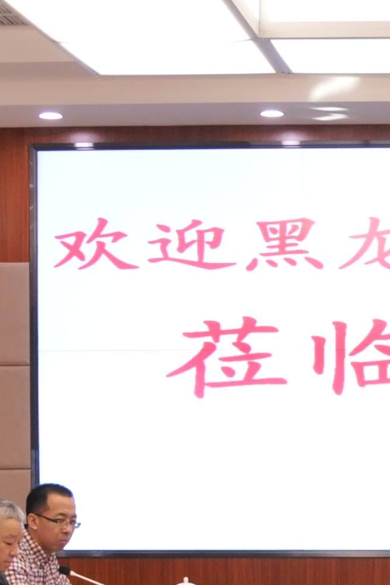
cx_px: 508
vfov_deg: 15.6
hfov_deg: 10.3
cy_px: 500
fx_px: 2112
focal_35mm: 130
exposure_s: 1/80
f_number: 4.5
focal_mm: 20
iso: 1000
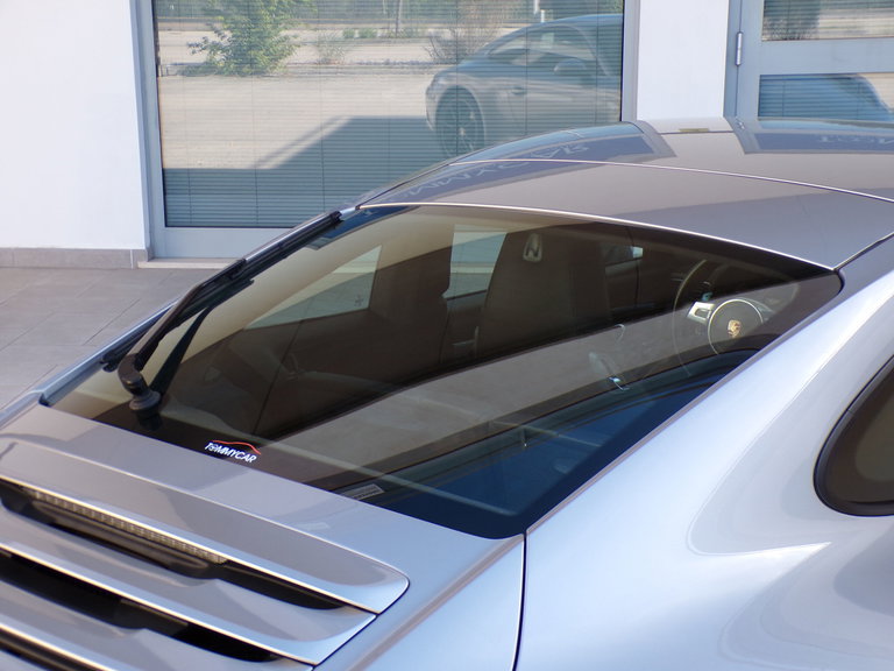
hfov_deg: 34.3
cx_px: 447
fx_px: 1446
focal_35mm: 56
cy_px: 336
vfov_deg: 26.1
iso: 100
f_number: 3.7
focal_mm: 10.1
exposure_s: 1/150
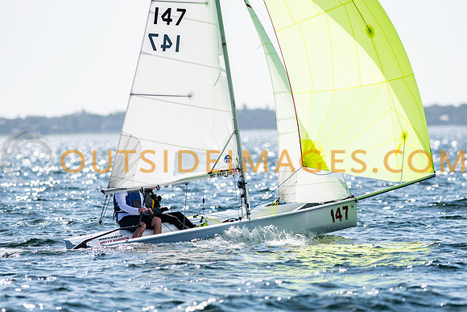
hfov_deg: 4.3
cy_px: 156
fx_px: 6172
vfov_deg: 2.9
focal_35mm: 476
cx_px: 234
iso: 200
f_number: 5
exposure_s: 1/4000
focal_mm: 300
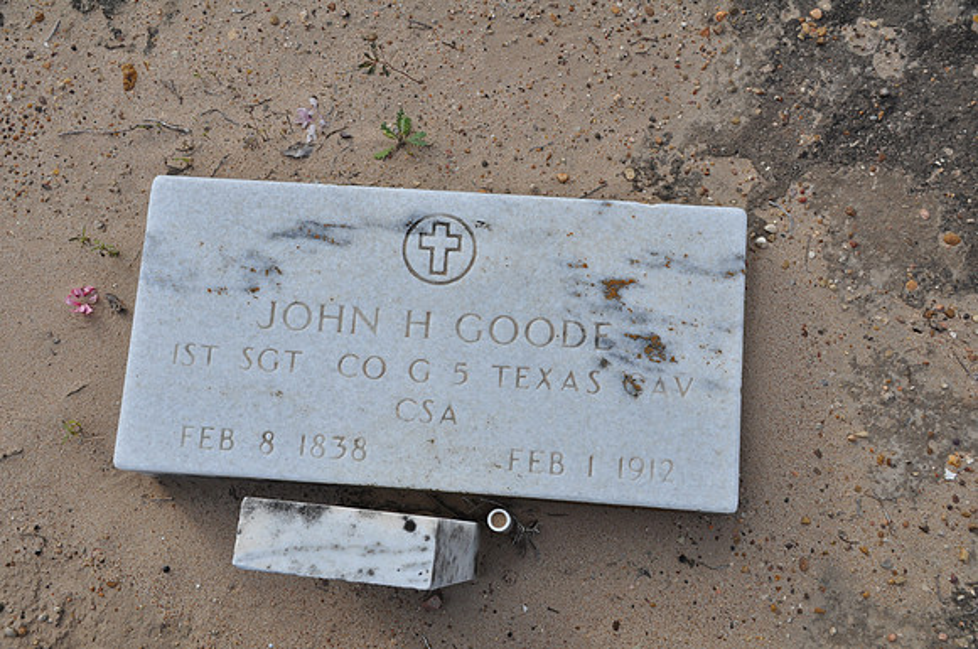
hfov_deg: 49.6
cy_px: 324
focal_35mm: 39
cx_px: 489
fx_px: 1058
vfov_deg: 34.1
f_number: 11
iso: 200
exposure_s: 1/125
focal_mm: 26
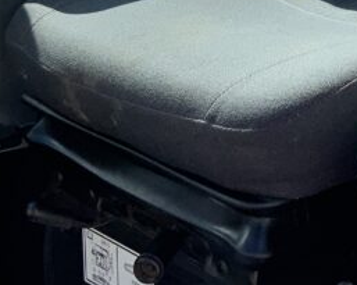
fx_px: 1193
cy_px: -190
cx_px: 399
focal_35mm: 113
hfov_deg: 16.5
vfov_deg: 12.7
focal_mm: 3
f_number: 1.8
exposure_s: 1/855
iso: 16
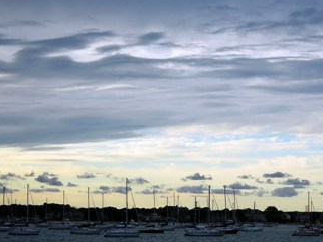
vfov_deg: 12.4
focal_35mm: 120
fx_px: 1120
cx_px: 234
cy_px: 143
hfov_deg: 16.3
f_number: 4.2
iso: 50
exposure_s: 1/198
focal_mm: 12.7
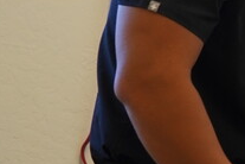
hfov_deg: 10.6
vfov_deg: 8.6
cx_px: 636
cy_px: 131
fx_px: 1082
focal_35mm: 159
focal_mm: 28
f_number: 4
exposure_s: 1/60
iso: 320
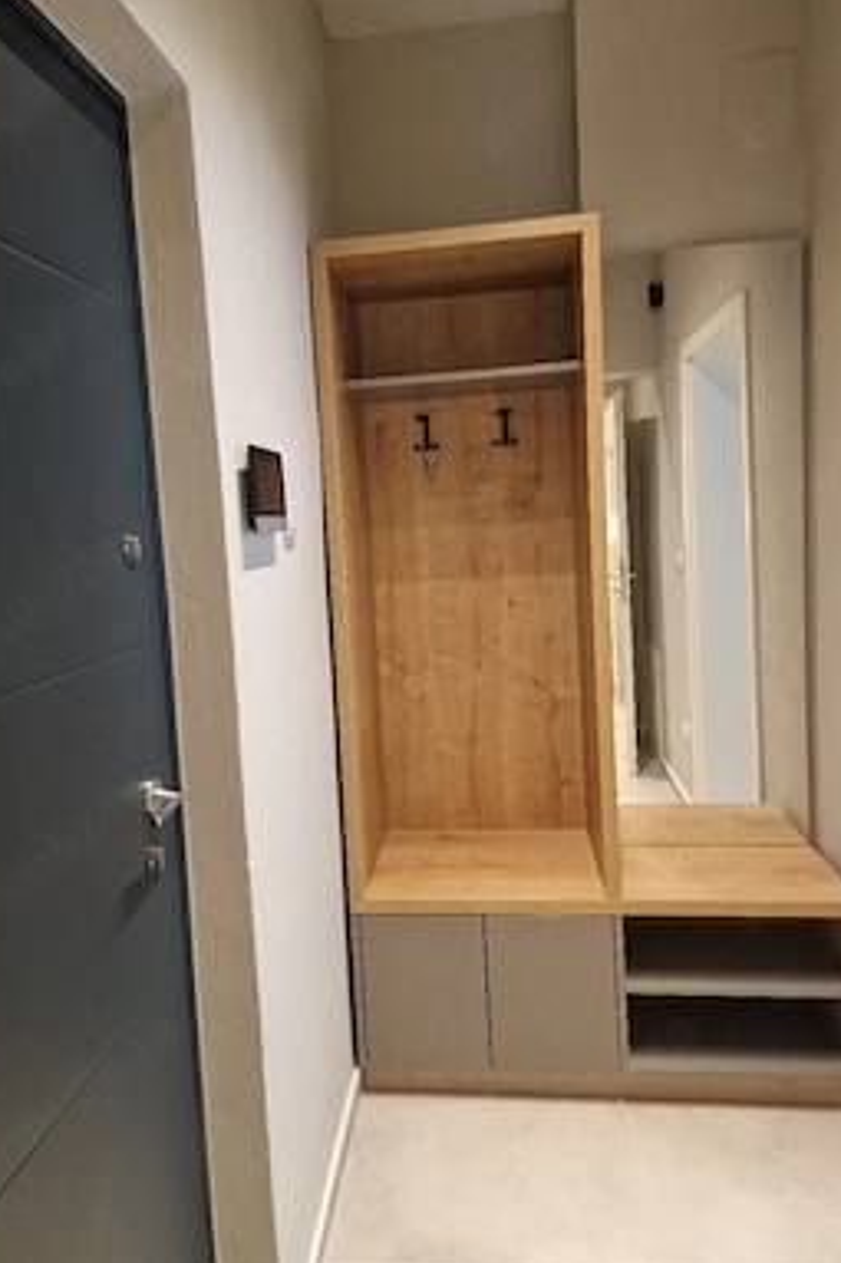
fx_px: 877
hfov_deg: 51.2
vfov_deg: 71.5
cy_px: 623
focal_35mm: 25
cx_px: 396
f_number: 1.8
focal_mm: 6.4
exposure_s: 1/100
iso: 400
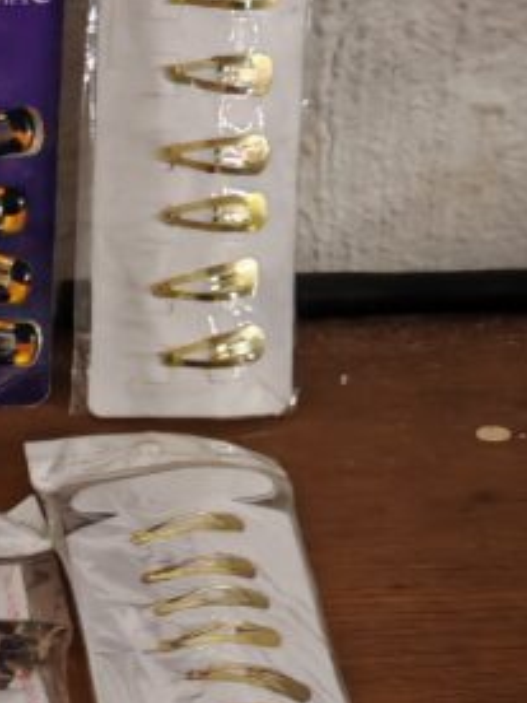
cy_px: 1037
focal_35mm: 126
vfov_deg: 14.6
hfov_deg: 11.3
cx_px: -278
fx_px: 2558
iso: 1250
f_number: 1.9
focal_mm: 6.67
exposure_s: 1/33
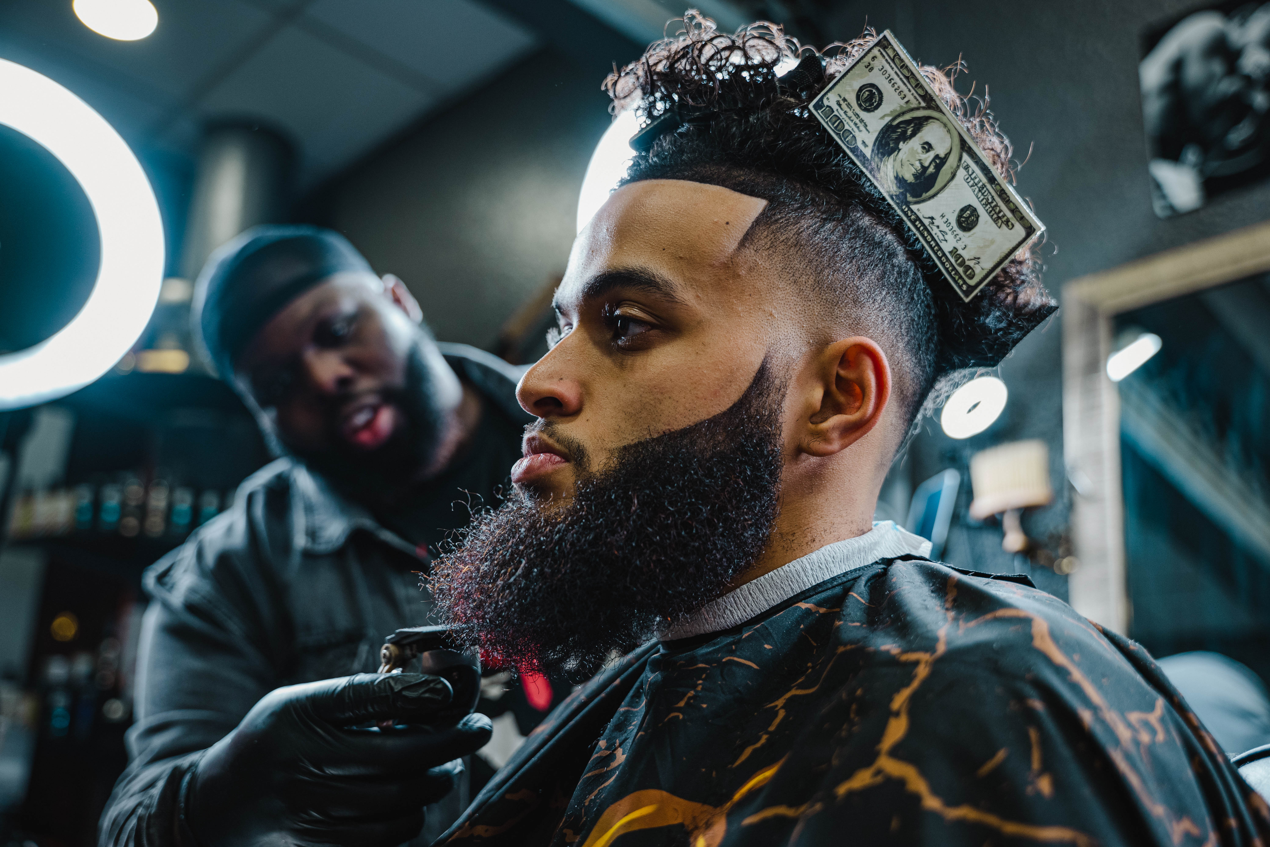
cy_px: 424
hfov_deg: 55.8
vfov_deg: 38.9
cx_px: 635
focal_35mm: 34
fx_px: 1199
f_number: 2.8
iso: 800
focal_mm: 34
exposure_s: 1/80
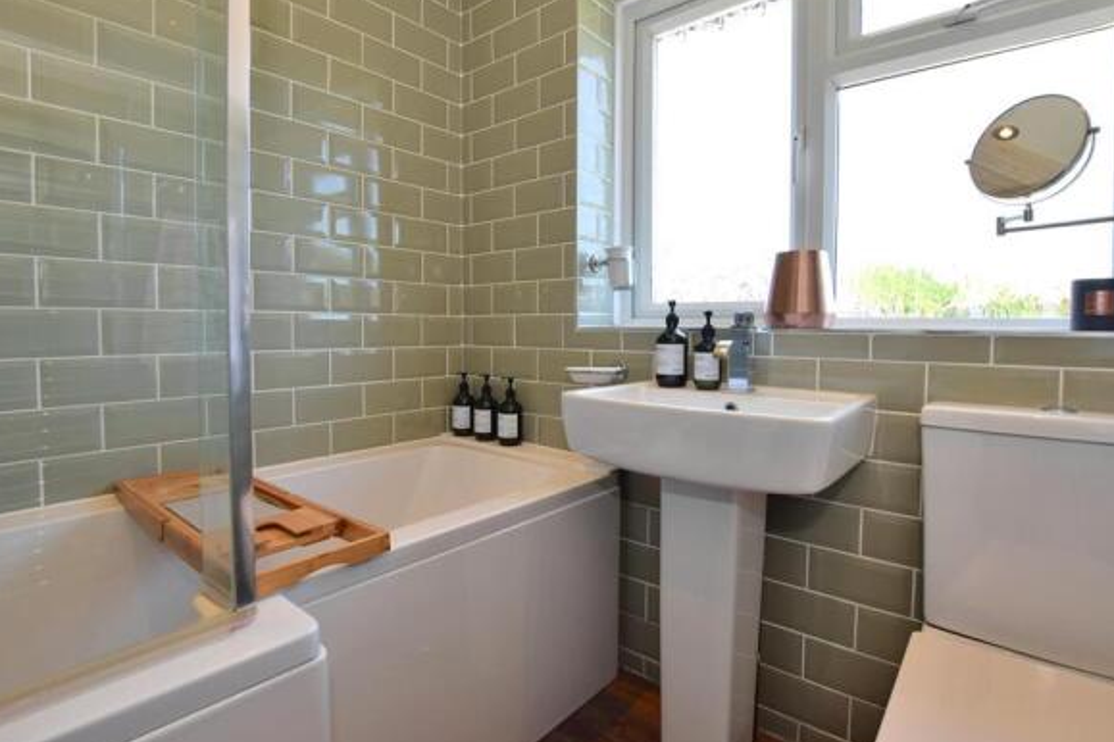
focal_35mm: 17
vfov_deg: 70.4
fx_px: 526
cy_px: 345
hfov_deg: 93.2
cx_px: 583
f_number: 11
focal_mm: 10
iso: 400
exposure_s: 1/40
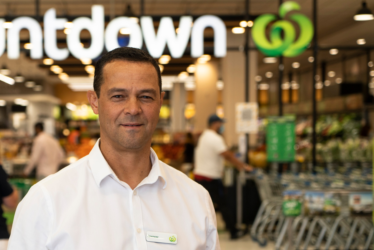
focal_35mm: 86
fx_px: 894
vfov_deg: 15.9
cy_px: 151
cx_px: 122
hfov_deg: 23.5
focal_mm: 62
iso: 500
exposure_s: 1/200
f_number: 4
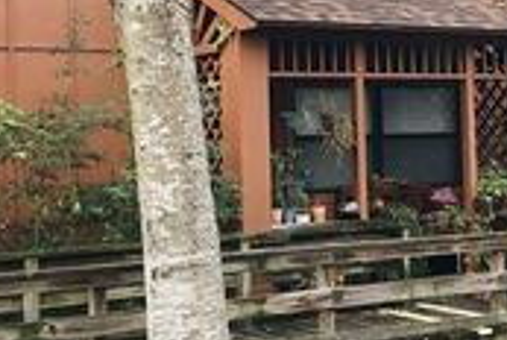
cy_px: 98
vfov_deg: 16.3
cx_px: 202
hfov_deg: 24.1
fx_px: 1185
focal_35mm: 84
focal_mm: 3.99
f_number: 1.8
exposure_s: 1/383
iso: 20
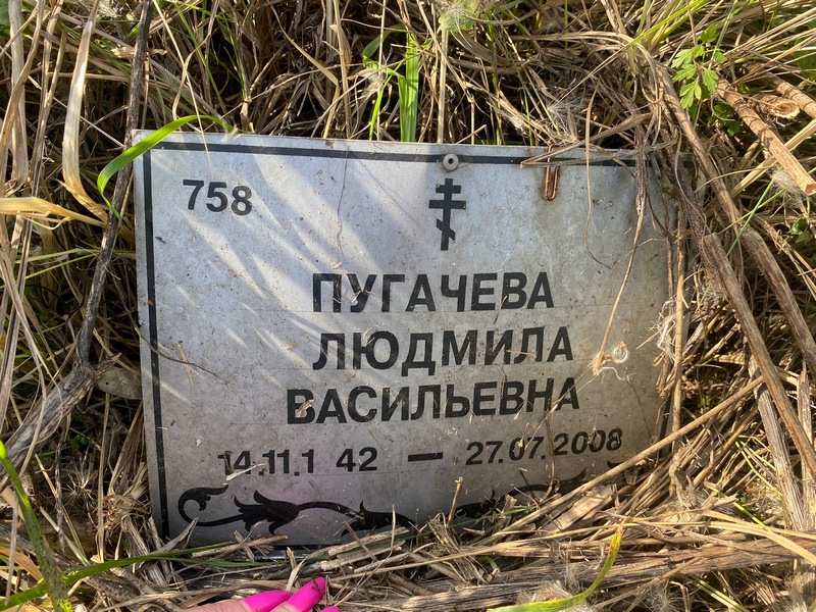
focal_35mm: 26
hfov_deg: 67.3
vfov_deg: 53.1
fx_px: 613
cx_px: 408
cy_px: 306
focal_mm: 4.25
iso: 32
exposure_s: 1/345
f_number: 1.8
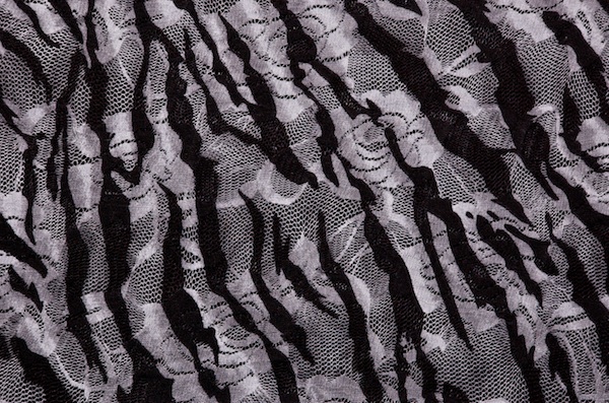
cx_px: 304
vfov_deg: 9.1
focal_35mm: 150
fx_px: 2531
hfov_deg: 13.7
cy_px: 202
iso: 800
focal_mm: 100
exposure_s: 1/800
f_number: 10
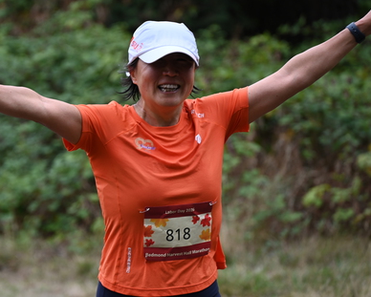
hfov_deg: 7.3
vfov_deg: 5.8
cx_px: 112
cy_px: 153
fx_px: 2923
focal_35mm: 266
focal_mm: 200
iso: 400
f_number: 6.3
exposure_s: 1/500
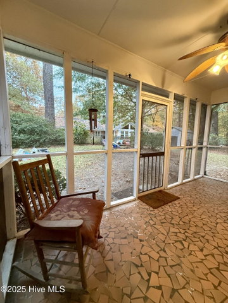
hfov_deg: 85.7
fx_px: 123
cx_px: 114
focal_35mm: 14
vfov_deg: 102.1
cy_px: 152
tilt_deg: -6.0
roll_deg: -1.2
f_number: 2.2
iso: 400
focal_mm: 2.22
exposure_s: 1/60
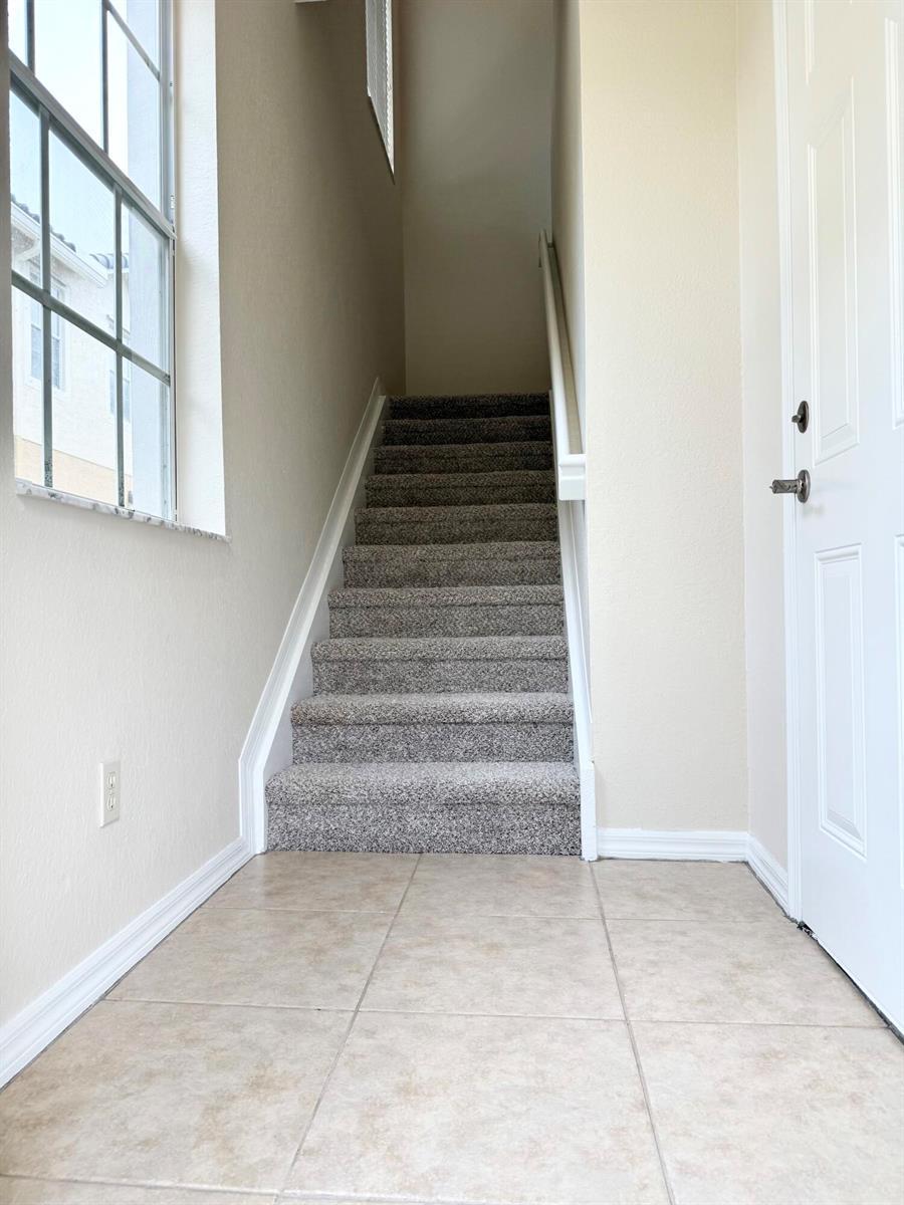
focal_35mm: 24
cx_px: 452
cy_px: 602
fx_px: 836
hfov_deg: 56.8
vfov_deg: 71.6
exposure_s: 1/383
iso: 80
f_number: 1.78
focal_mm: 6.76
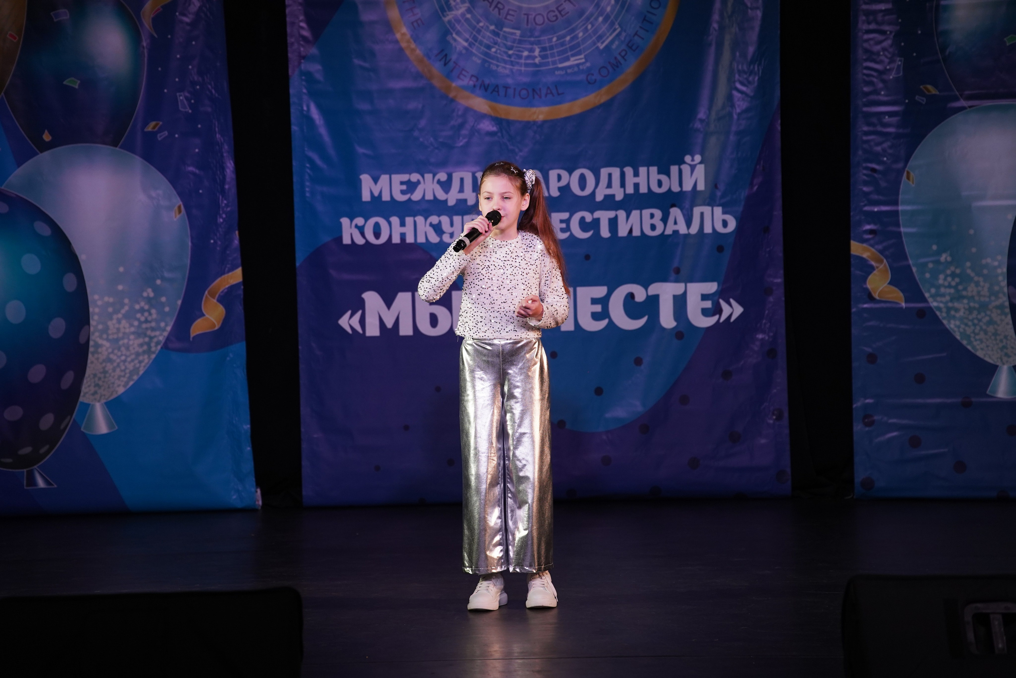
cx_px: 508
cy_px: 339
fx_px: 4233
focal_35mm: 150
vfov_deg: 9.1
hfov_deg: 13.7
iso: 1600
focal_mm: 150
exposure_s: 1/400
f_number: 4
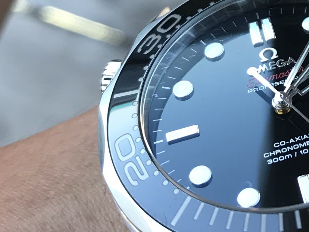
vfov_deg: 13.1
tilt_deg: -85.4
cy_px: -47
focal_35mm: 110
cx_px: 350
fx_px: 982
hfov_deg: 17.2
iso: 20
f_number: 1.8
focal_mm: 3.99
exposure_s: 1/179
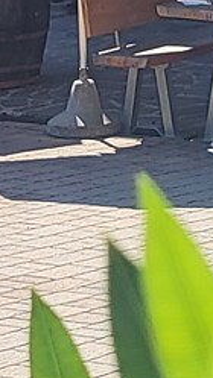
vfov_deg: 9.3
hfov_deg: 5.3
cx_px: 596
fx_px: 2190
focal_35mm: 218
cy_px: -378
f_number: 1.8
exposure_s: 1/1946
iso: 40
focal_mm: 5.4
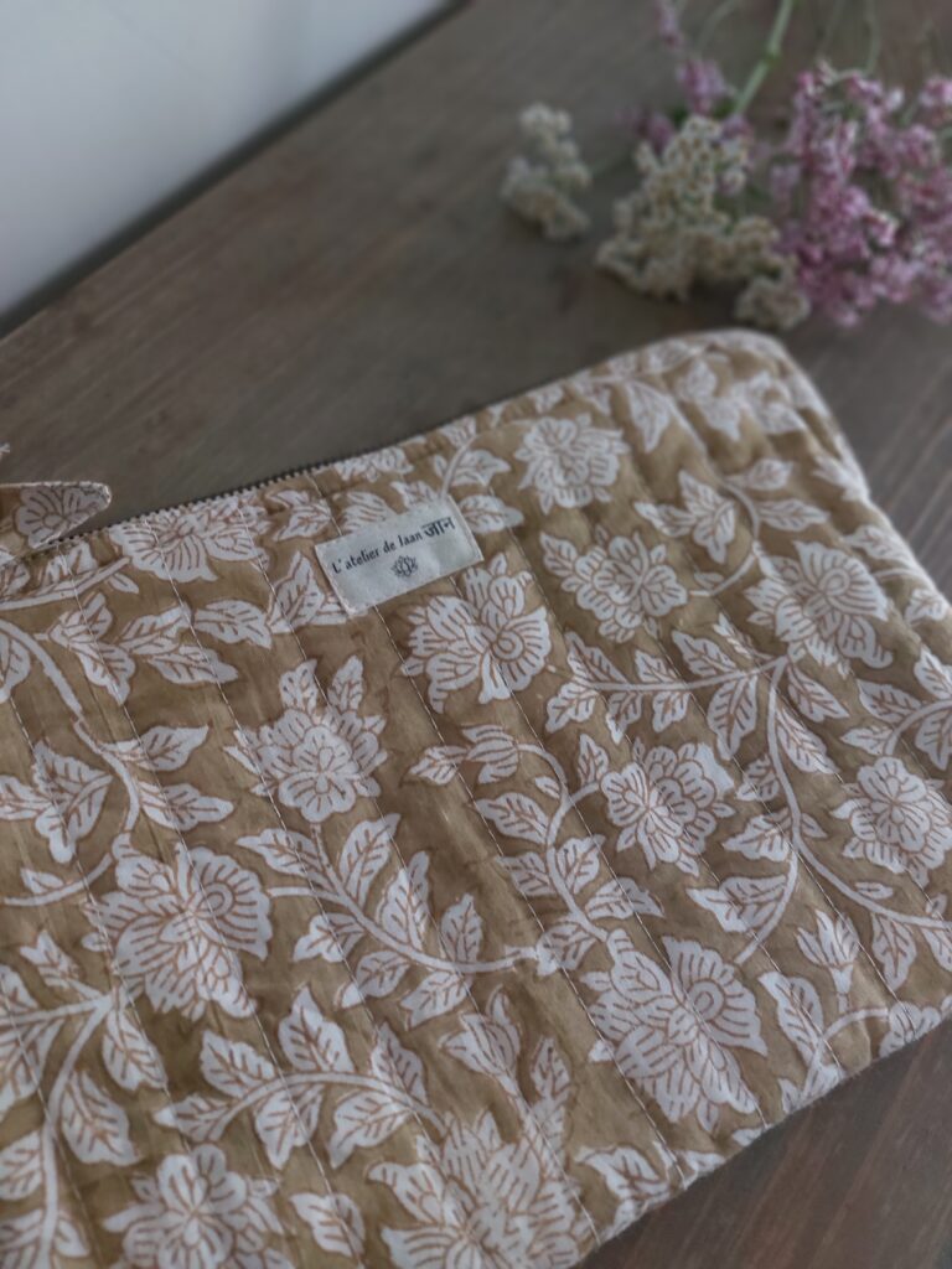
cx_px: 476
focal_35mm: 24
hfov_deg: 56.8
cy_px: 634
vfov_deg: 71.6
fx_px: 880
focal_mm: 5.23
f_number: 1.8
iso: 250
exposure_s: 1/24
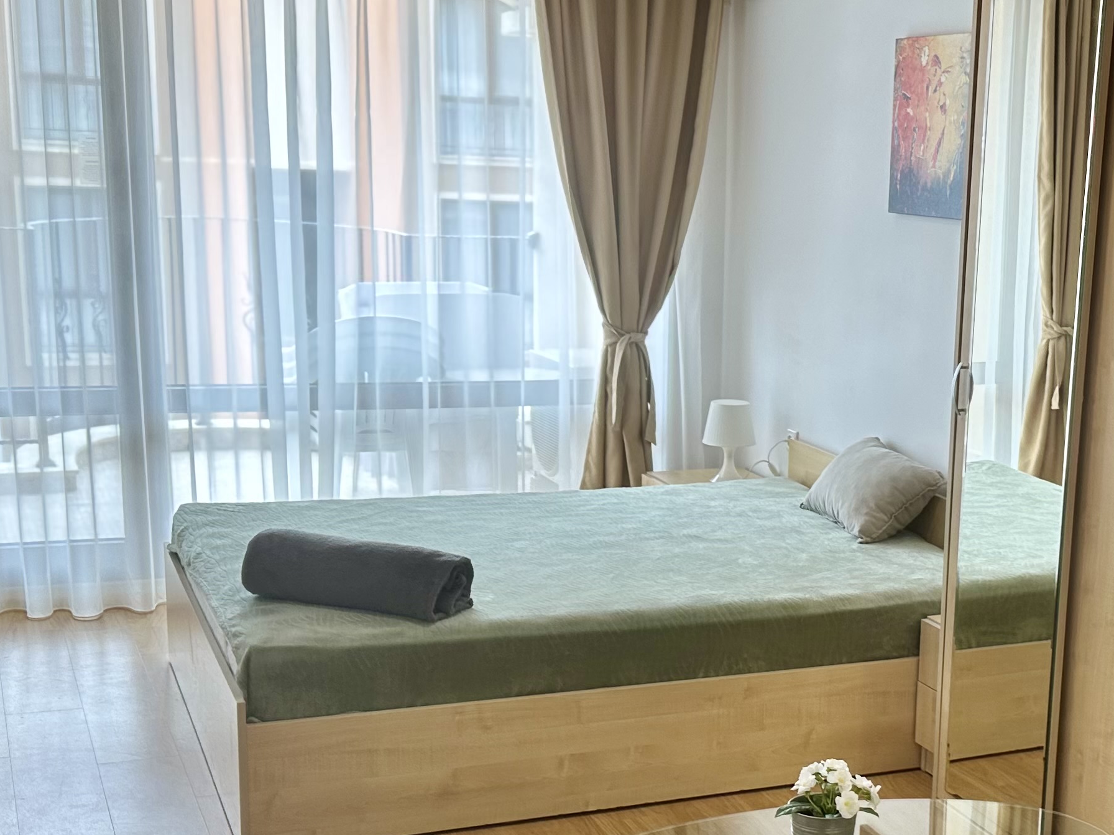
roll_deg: -1.9
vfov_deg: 26.8
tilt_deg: -11.8
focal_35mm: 54
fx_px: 1738
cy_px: 578
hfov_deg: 34.7
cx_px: 844
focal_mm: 6.86
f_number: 1.78
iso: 64
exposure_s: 1/100
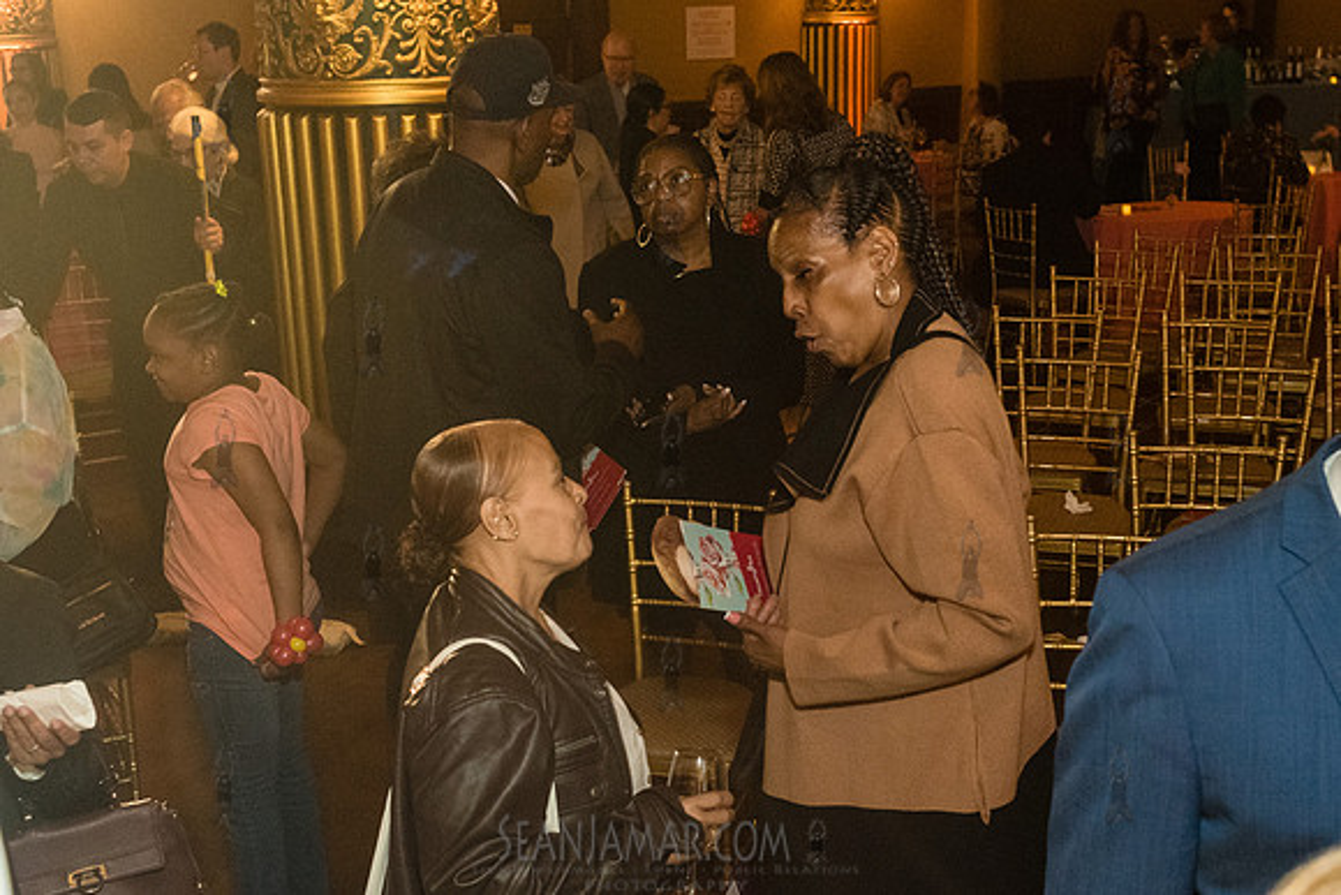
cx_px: 736
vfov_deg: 28.1
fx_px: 1786
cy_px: 494
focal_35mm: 48
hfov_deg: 41.1
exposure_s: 1/200
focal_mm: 35
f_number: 4.5
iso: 6400
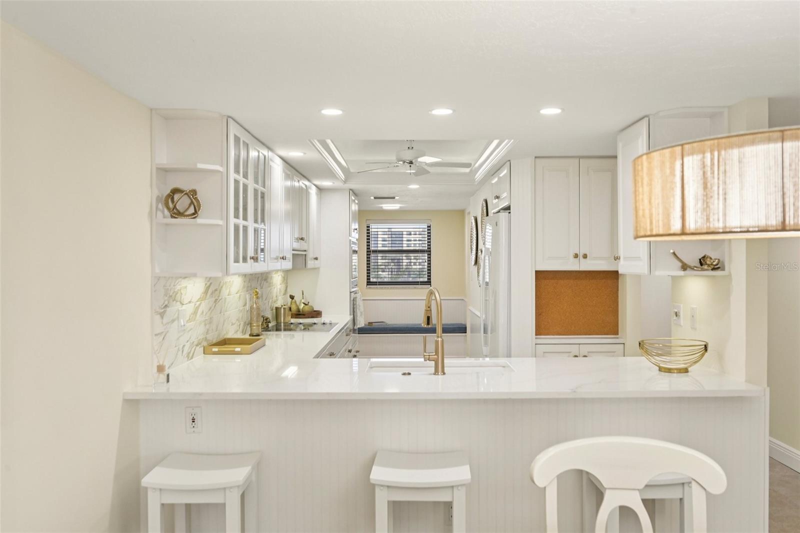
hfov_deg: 61.9
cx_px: 400
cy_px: 266
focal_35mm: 30
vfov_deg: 43.6
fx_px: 666
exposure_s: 1/125
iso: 400
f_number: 8
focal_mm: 30
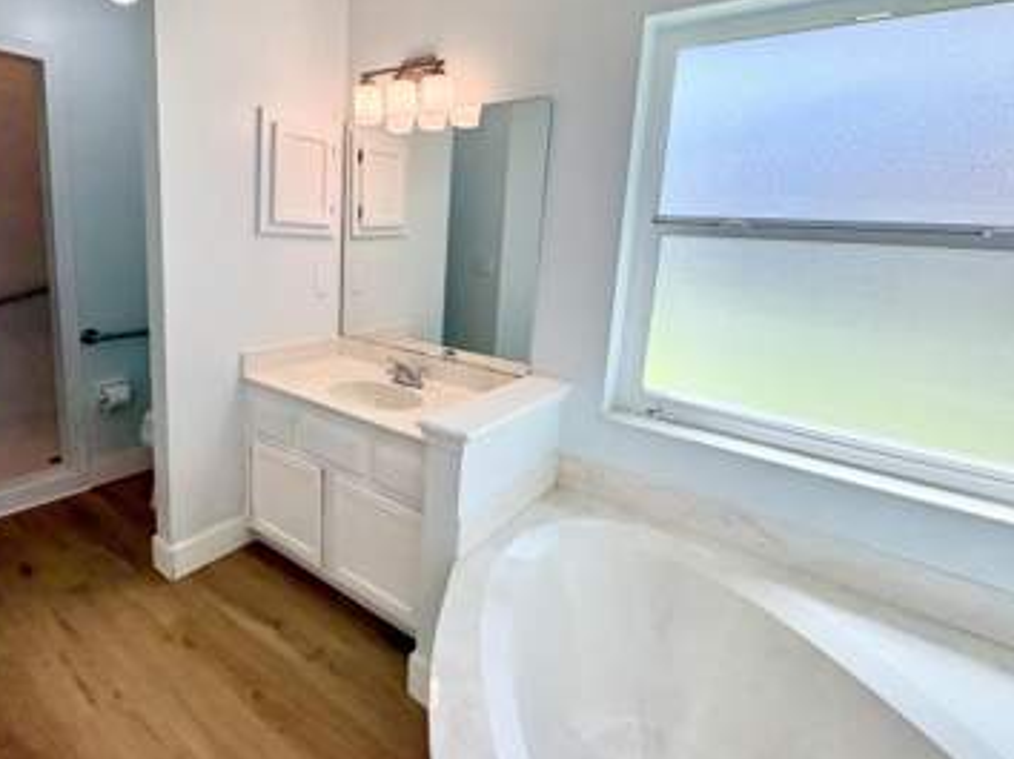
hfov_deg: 84.0
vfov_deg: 68.2
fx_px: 556
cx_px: 421
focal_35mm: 19
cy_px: 319
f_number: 2.2
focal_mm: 2.22
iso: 64
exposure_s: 1/249
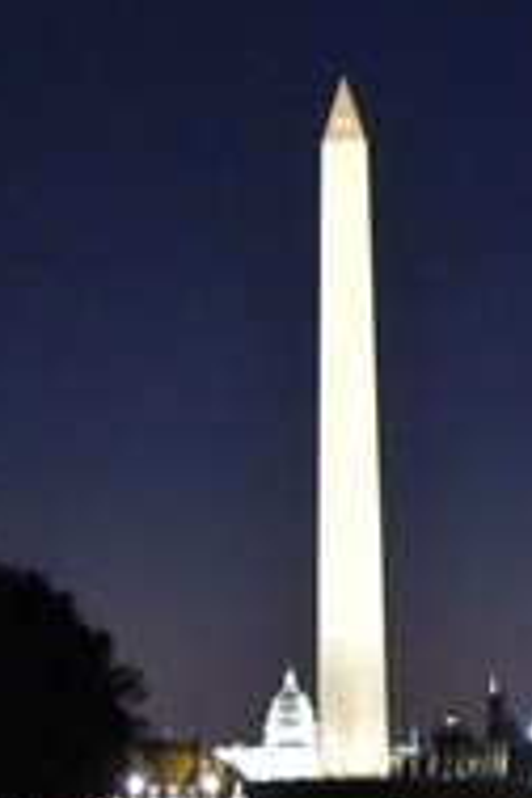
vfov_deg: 10.6
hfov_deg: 7.2
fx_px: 4211
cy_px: 980
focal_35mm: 190
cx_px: 502
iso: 12800
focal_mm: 46
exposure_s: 1/10
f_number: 5.3
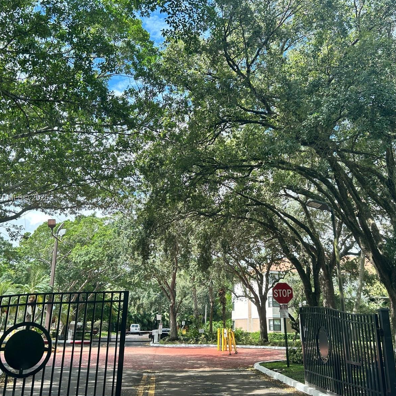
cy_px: 198
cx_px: 212
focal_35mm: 31
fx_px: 401
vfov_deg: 52.5
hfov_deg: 52.5
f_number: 1.5
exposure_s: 1/692
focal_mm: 5.7
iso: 50
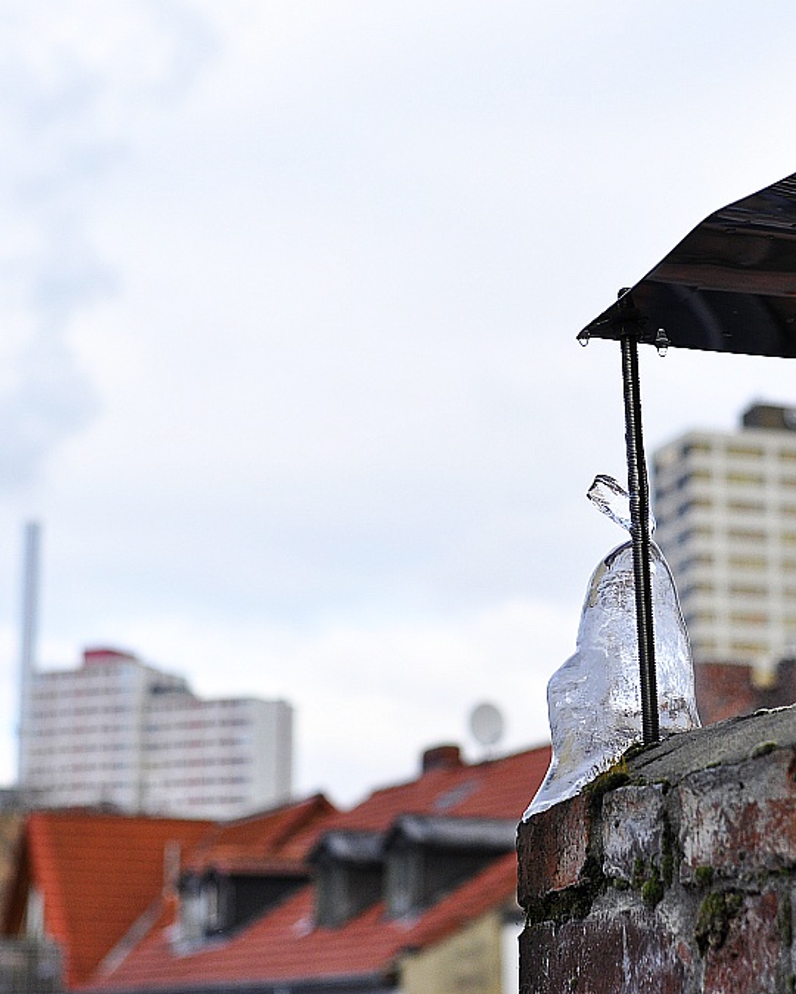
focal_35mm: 75
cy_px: 497
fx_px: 2198
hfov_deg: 20.4
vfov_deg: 25.5
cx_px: 565
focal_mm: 35
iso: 400
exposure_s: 1/3200
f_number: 4
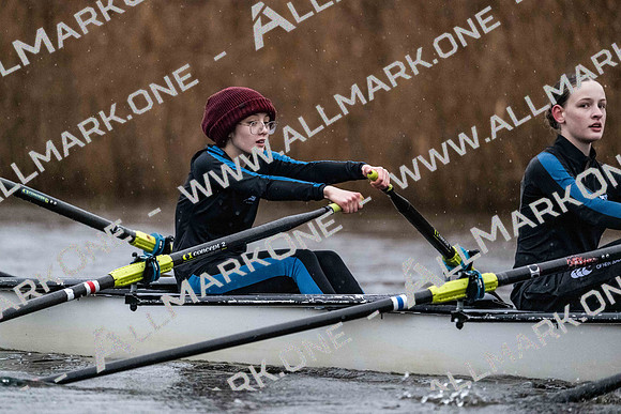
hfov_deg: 5.2
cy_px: 207
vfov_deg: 3.4
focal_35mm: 400
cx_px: 310
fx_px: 6901
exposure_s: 1/1600
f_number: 4.5
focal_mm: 400
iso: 10000
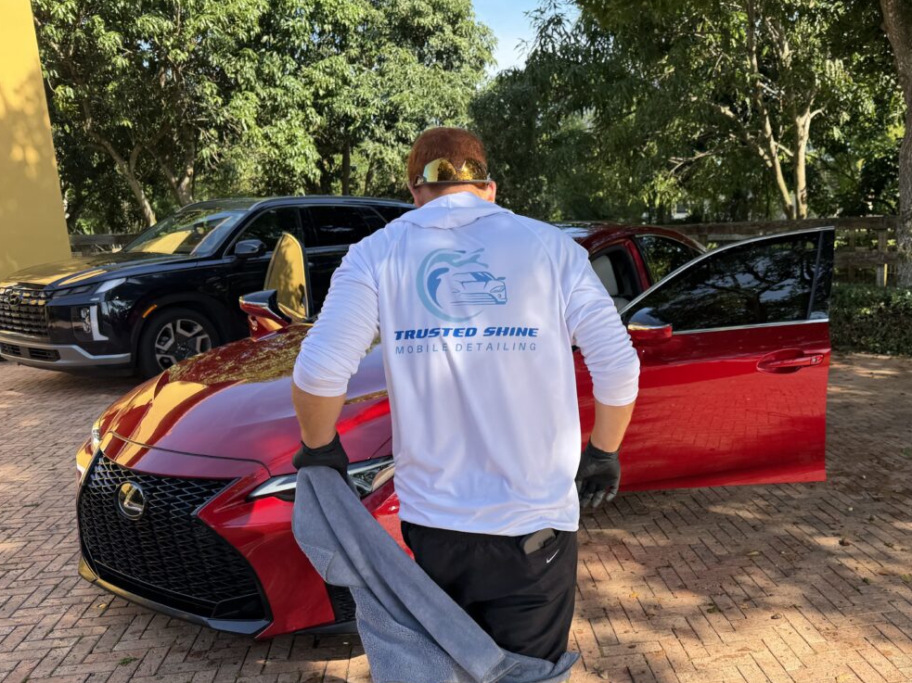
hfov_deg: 69.4
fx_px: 659
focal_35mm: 25
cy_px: 337
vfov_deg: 54.9
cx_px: 469
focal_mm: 6.76
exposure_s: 1/943
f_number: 1.78
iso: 80
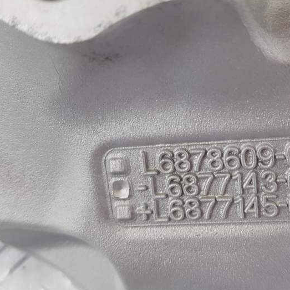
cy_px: 128
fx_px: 427
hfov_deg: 36.6
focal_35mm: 45
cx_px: 218
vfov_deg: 37.5
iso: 50
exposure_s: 1/50
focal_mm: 4.2
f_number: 1.7
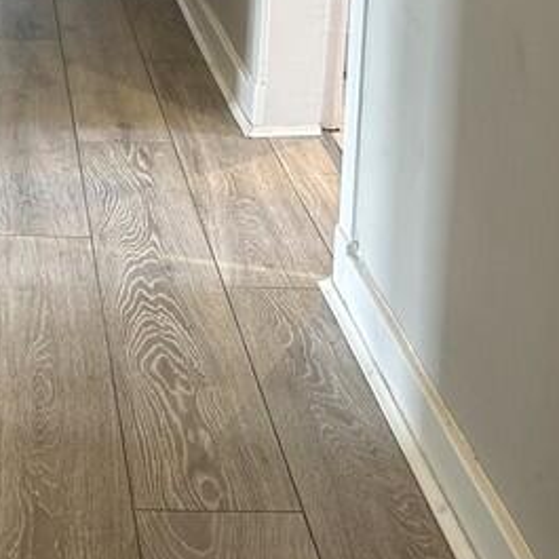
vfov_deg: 19.7
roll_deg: -1.3
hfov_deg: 20.5
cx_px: 19
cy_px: -131
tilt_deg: -9.0
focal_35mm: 82
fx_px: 1498
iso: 125
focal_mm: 6.86
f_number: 1.78
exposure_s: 1/50
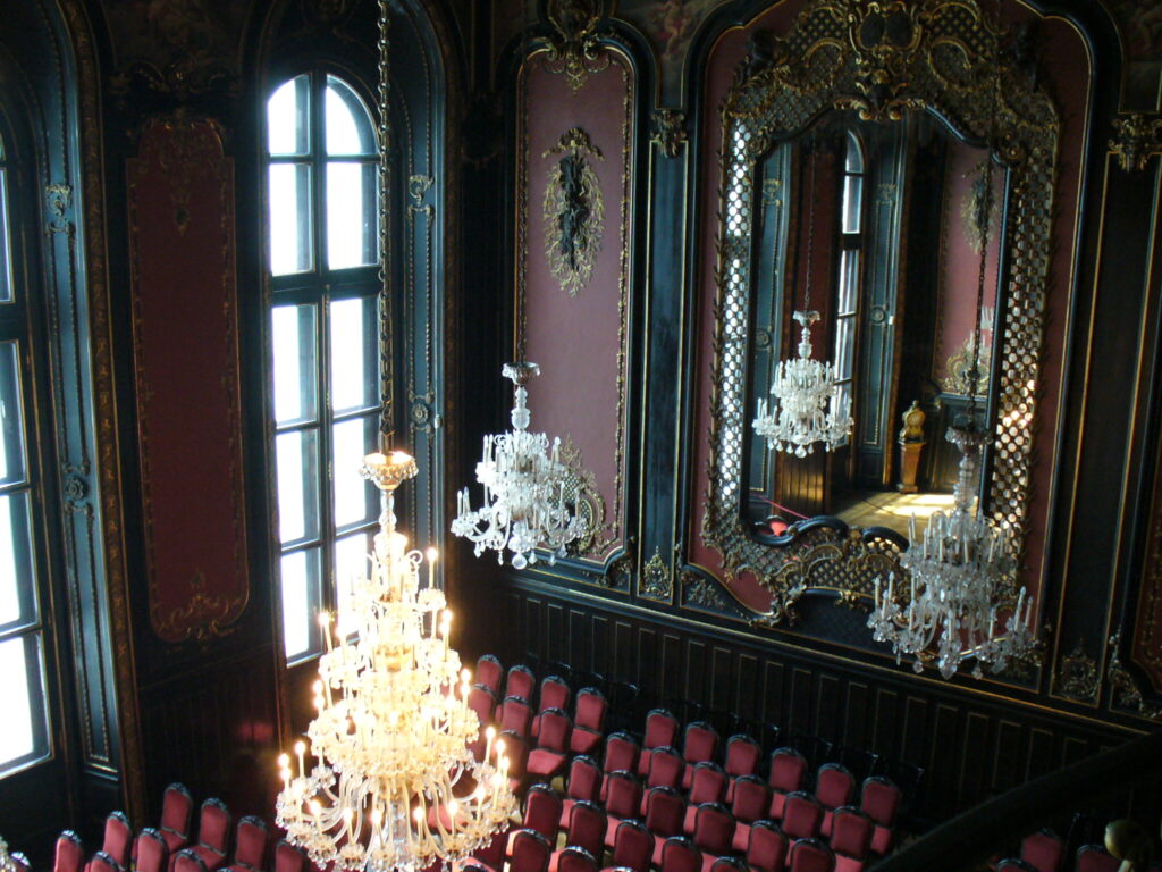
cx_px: 581
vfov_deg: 38.7
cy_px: 436
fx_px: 1242
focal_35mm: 37
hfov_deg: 50.1
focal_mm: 6.1
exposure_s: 1/20
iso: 200
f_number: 2.8
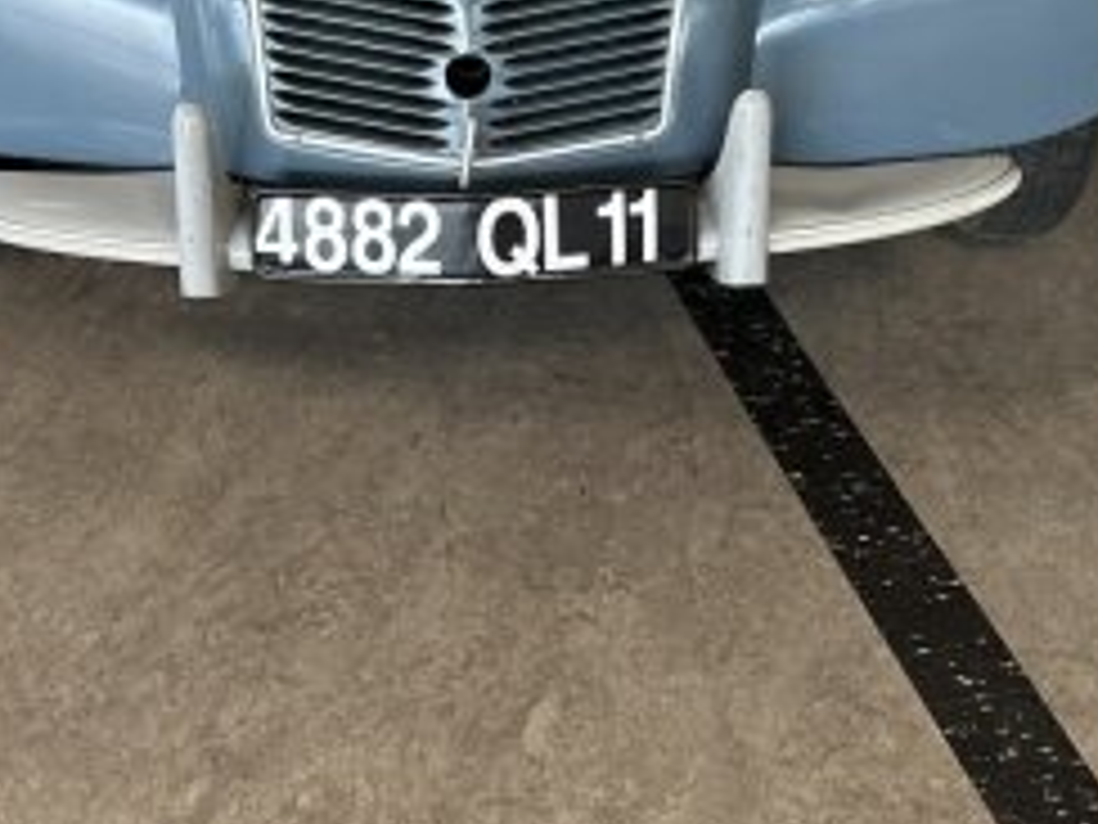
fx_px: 1998
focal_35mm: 63
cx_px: 446
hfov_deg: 30.7
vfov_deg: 21.3
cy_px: -225
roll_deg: -0.6
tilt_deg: -18.7
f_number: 1.78
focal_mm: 6.86
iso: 250
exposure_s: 1/50
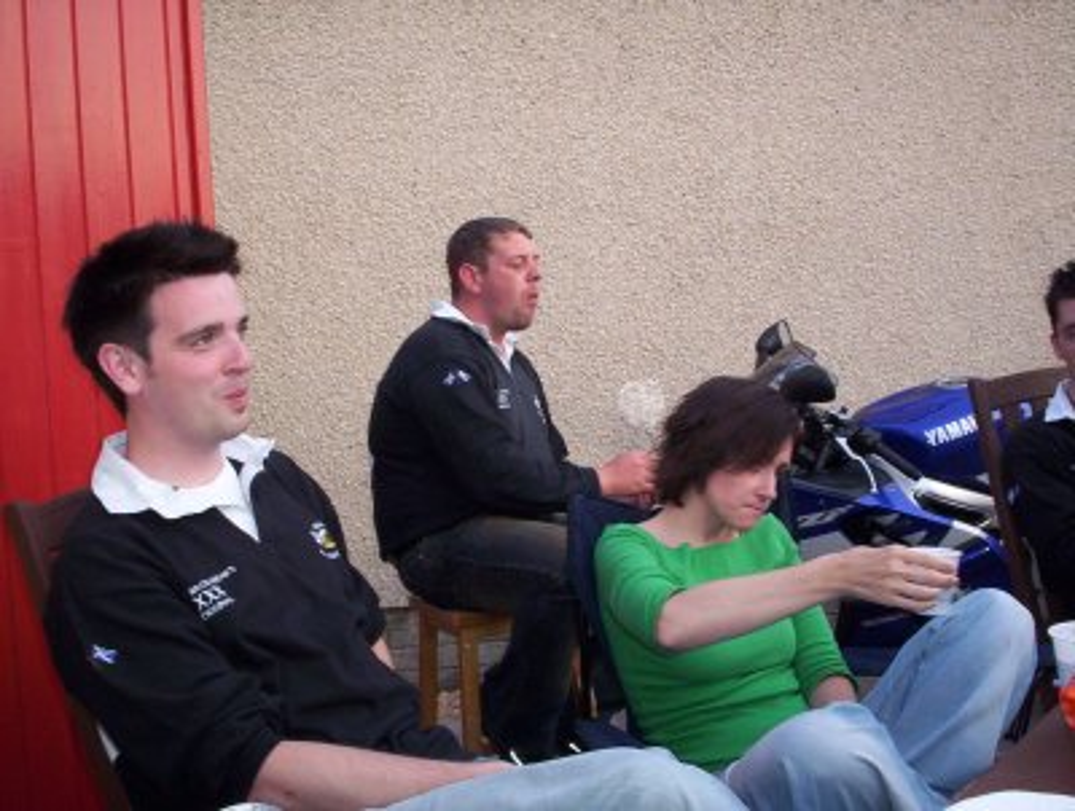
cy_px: 406
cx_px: 538
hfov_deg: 48.9
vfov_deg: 37.9
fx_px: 1183
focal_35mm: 38
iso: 140
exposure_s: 1/60
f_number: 4.5
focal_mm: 4.99
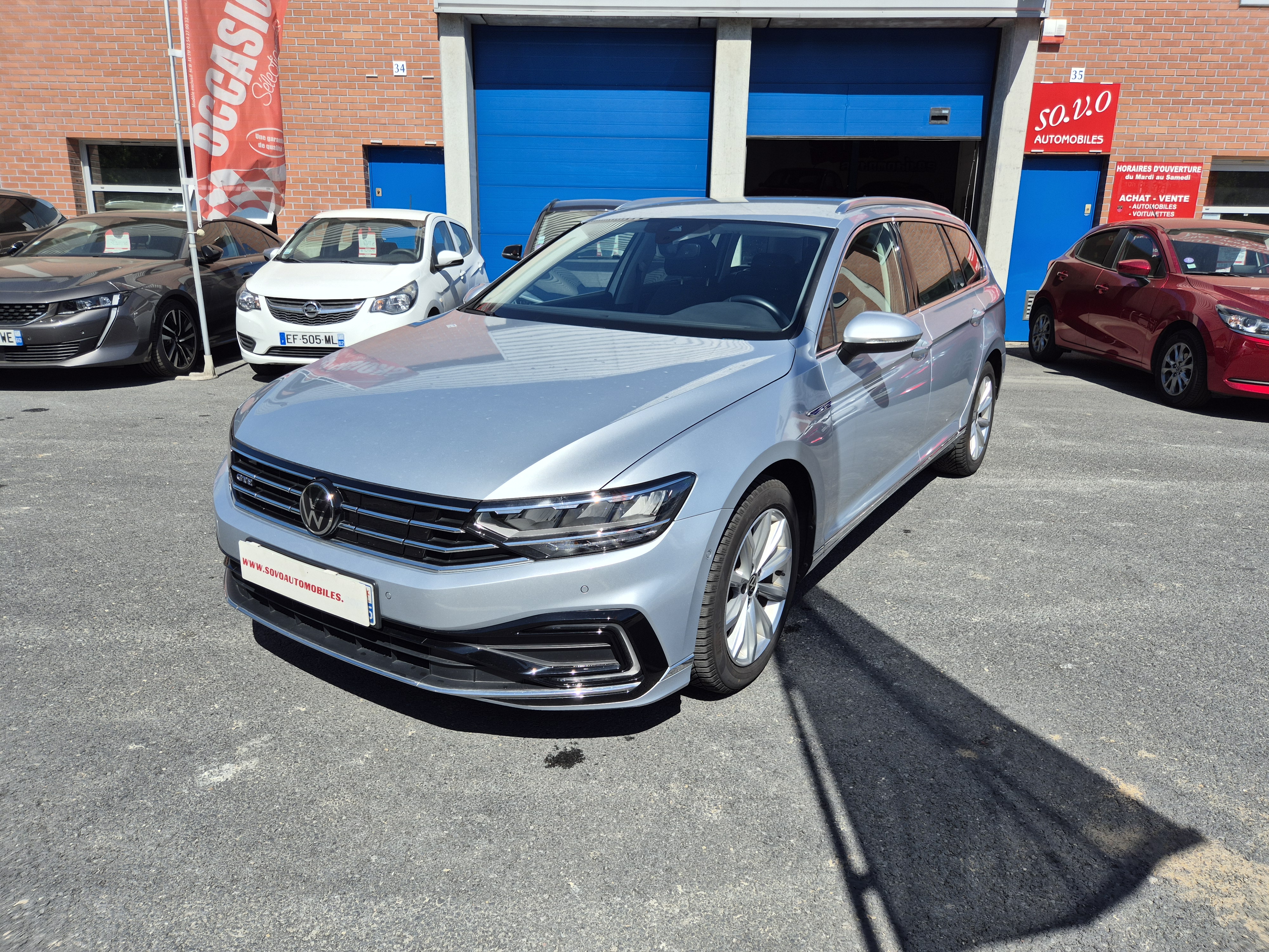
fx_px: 843
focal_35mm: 23
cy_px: 476
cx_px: 634
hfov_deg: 73.9
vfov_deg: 58.9
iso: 25
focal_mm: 5.4
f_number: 1.8
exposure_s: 1/2048
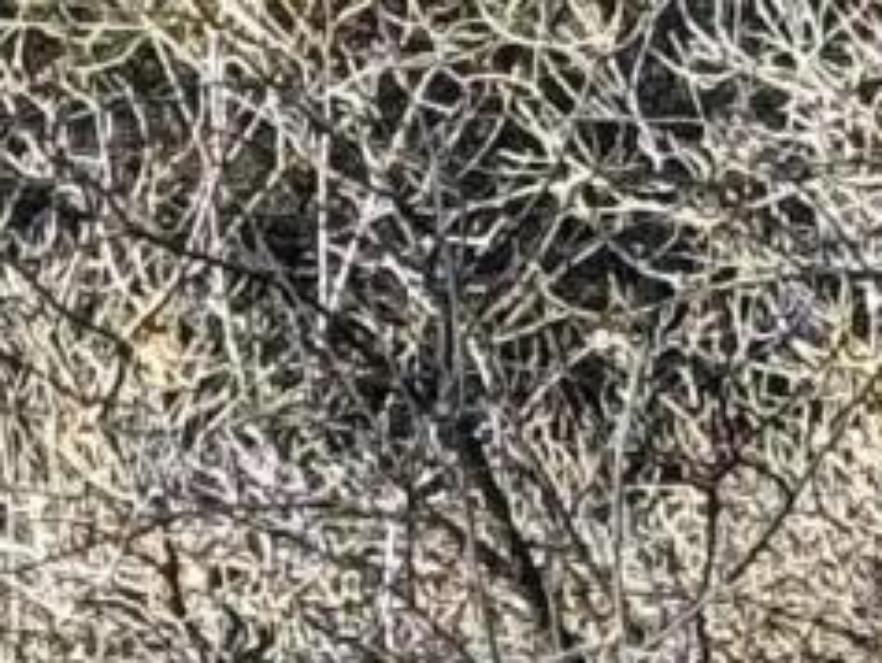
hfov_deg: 4.7
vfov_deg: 3.6
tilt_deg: -11.8
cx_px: -1682
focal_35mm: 403
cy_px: -1007
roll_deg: +0.3
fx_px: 10279
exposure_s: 1/1222
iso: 100
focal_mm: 6.76
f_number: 1.78
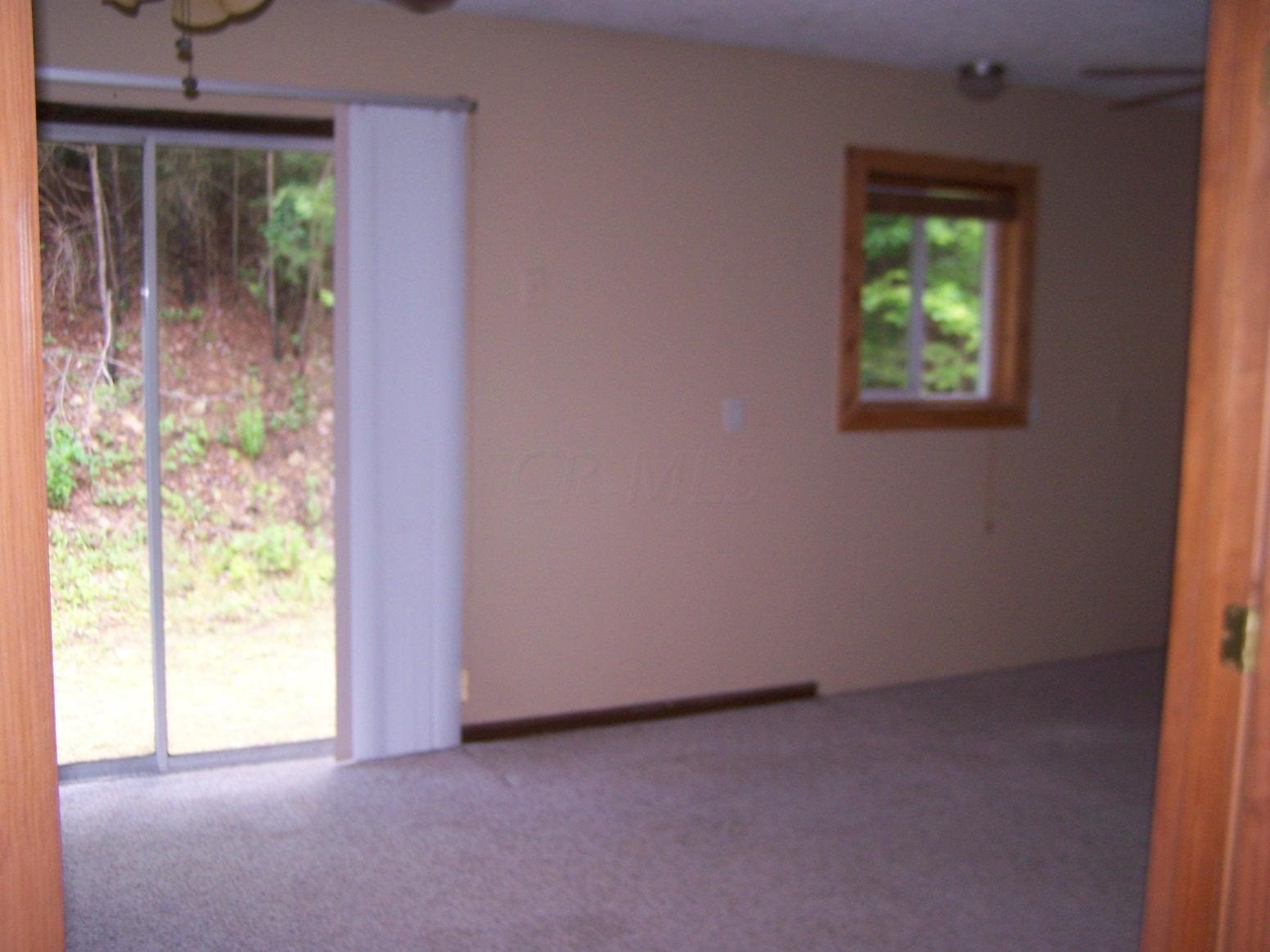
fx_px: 1394
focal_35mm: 38
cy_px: 476
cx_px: 635
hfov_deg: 49.0
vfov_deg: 37.7
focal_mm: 6.3
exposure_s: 1/60
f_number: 2.8
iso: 140
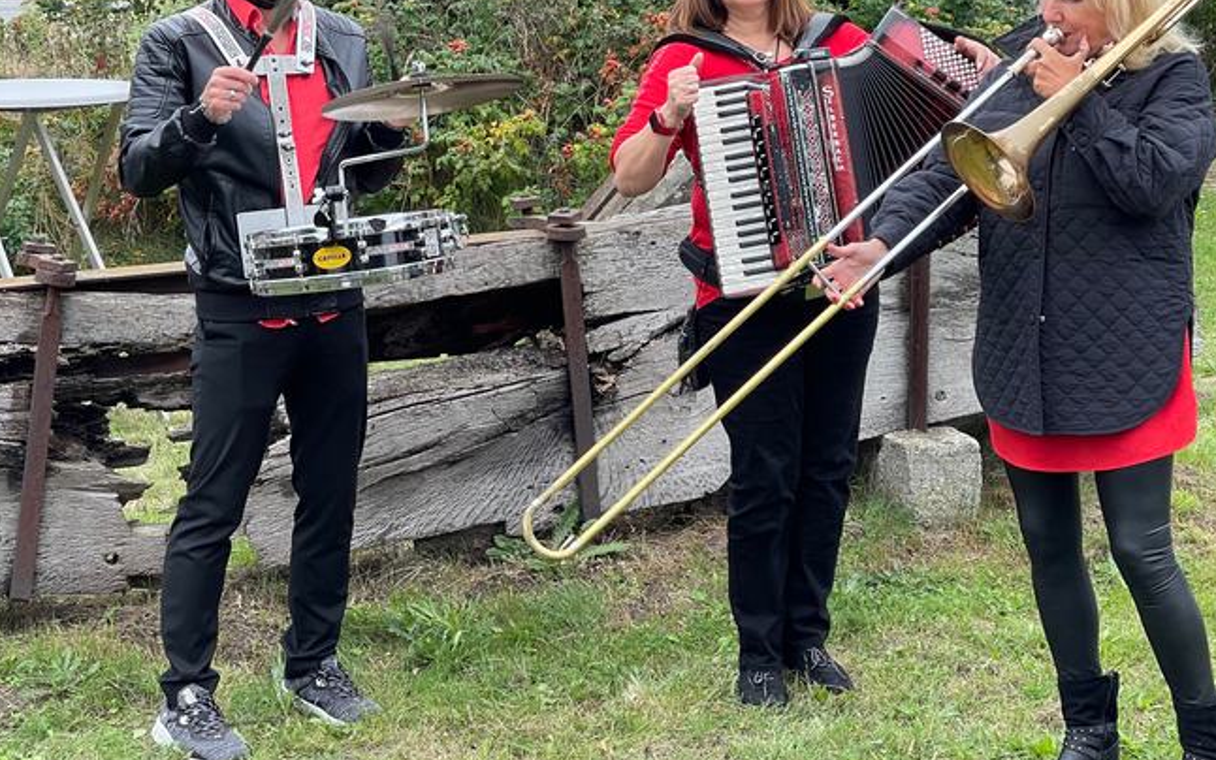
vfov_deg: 15.5
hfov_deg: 24.6
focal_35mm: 84
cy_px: 301
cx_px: 683
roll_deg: +0.7
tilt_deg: -10.2
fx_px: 2784
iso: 20
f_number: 2.2
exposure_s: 1/164
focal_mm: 7.5
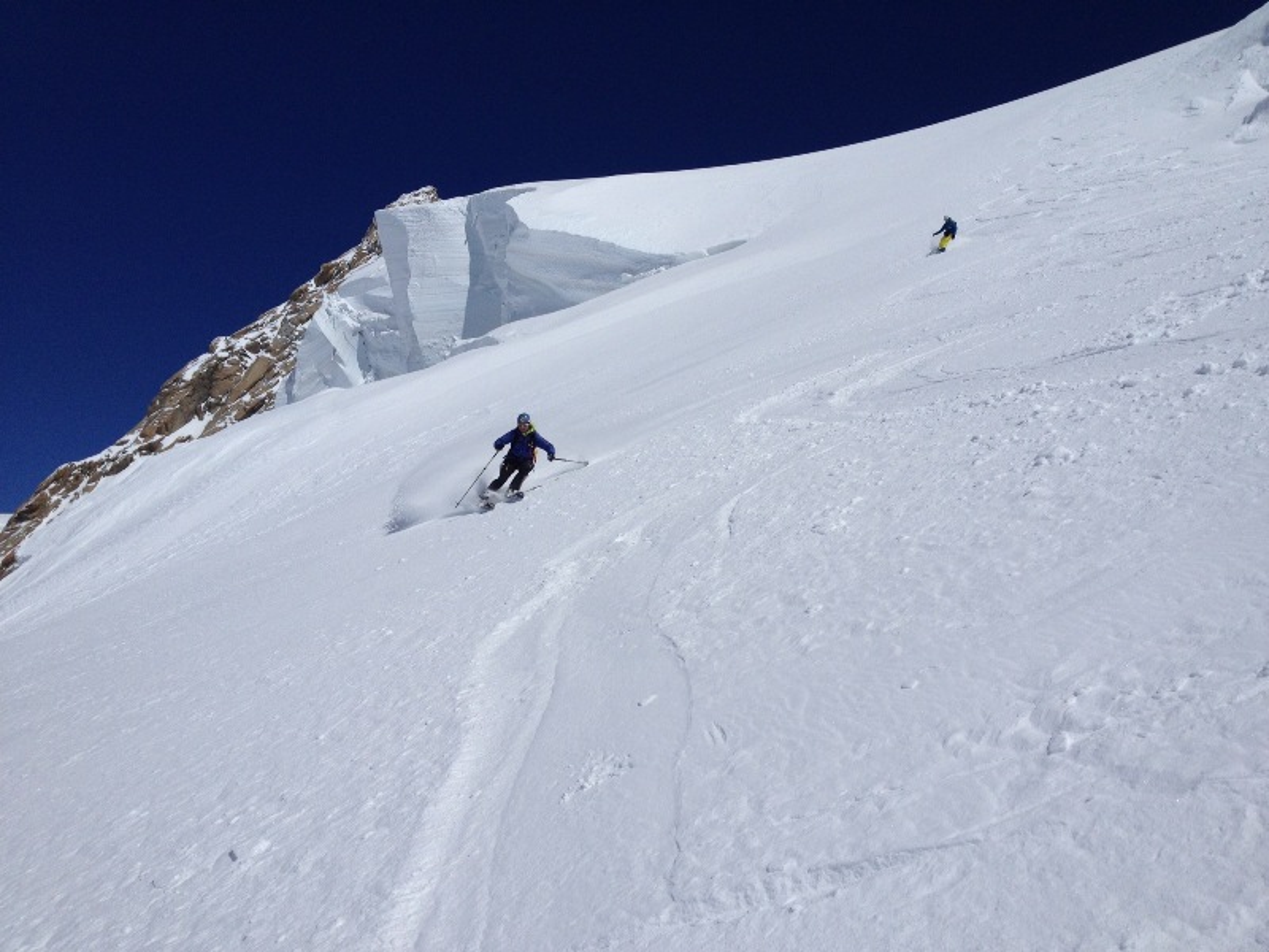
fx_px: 1283
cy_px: 476
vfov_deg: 40.7
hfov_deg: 52.6
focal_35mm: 35
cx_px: 634
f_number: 2.4
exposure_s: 1/11111
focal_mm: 4.28
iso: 50
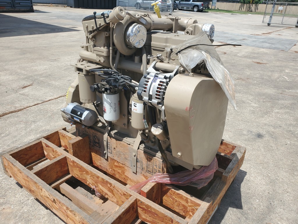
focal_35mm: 26
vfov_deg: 53.1
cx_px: 149
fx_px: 224
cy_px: 112
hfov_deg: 67.3
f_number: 2.4
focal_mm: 4.3
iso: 50
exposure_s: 1/1290
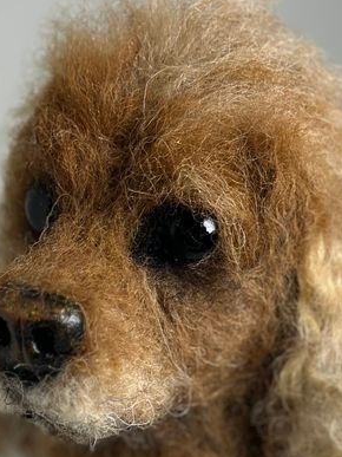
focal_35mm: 119
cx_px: 175
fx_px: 1568
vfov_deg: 16.1
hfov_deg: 12.4
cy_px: 482
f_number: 1.78
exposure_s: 1/953
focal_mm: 6.86
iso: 80
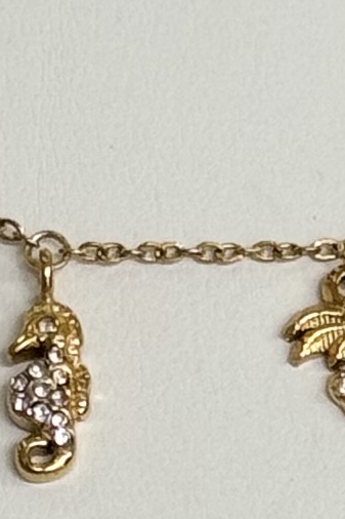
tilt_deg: -1.8
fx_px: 5725
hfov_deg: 3.5
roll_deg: +0.2
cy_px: 513
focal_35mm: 398
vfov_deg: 5.2
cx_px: 178
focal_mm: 6.76
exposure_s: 1/218
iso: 50
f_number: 1.78
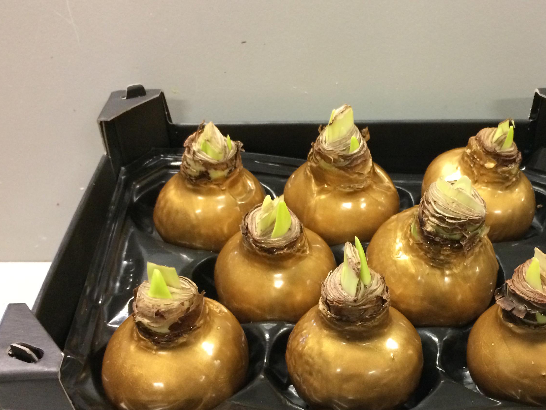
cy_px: 262
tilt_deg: -26.7
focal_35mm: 42
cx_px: 367
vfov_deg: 34.1
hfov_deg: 44.1
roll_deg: -1.2
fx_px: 662
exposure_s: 1/25
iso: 320
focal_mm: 4.15
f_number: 2.2
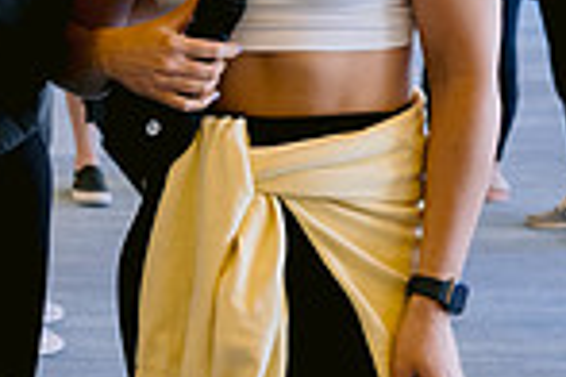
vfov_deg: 9.8
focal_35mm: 138
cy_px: -56
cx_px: -393
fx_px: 2169
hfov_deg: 13.6
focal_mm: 35
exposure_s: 1/80
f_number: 4
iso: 800
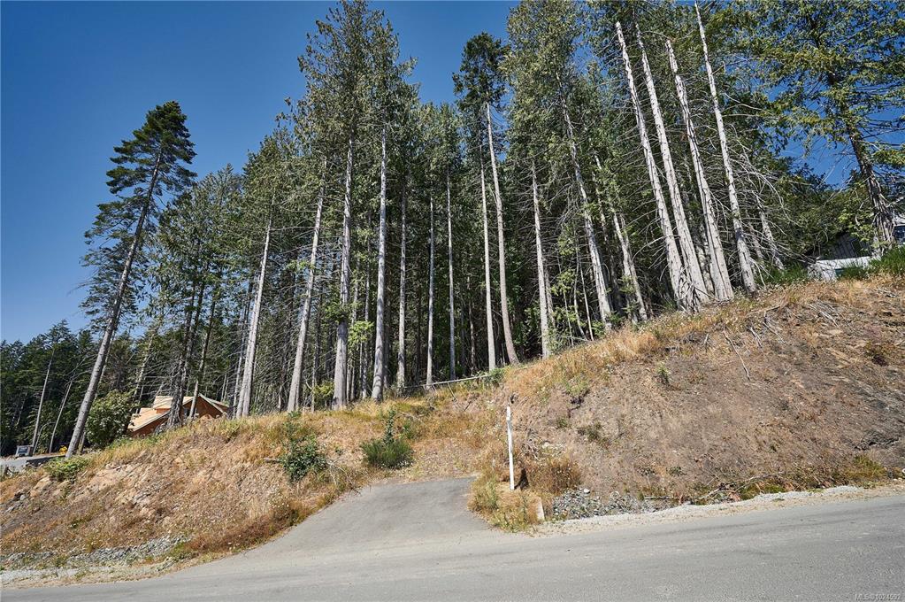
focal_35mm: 14
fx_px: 352
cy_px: 301
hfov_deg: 104.3
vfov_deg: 81.1
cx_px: 452
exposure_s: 1/320
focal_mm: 14
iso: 100
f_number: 8
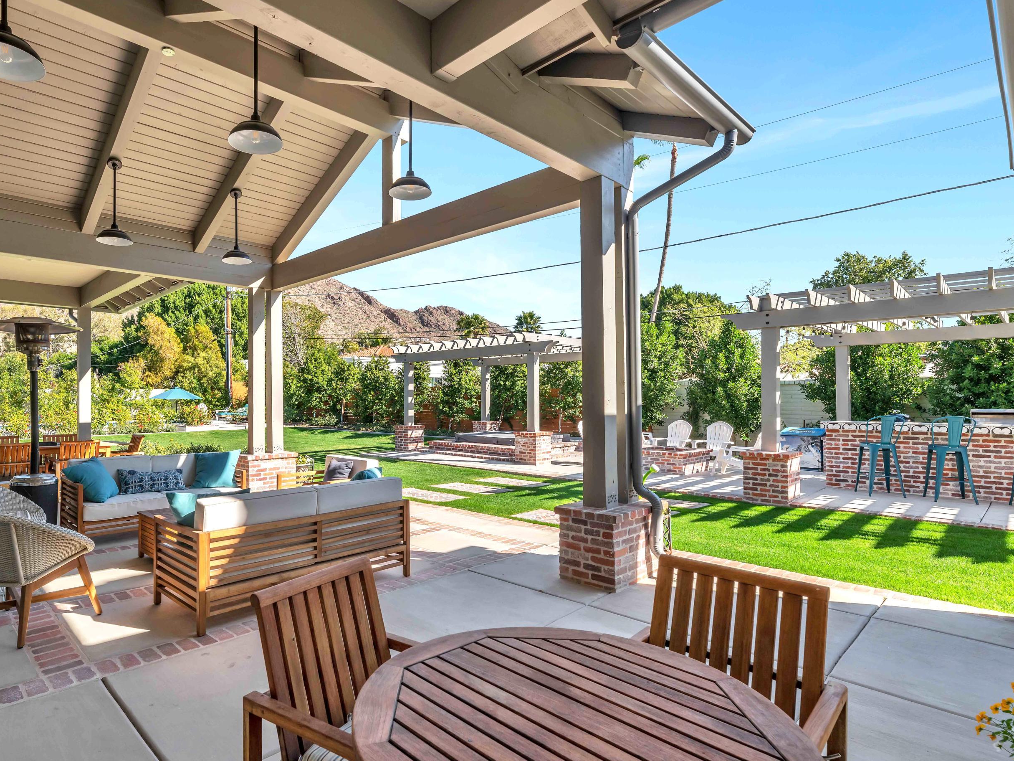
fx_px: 557
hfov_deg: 83.6
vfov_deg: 68.7
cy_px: 397
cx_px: 402
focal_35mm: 19
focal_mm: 16
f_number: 10
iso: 100
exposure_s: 1/125
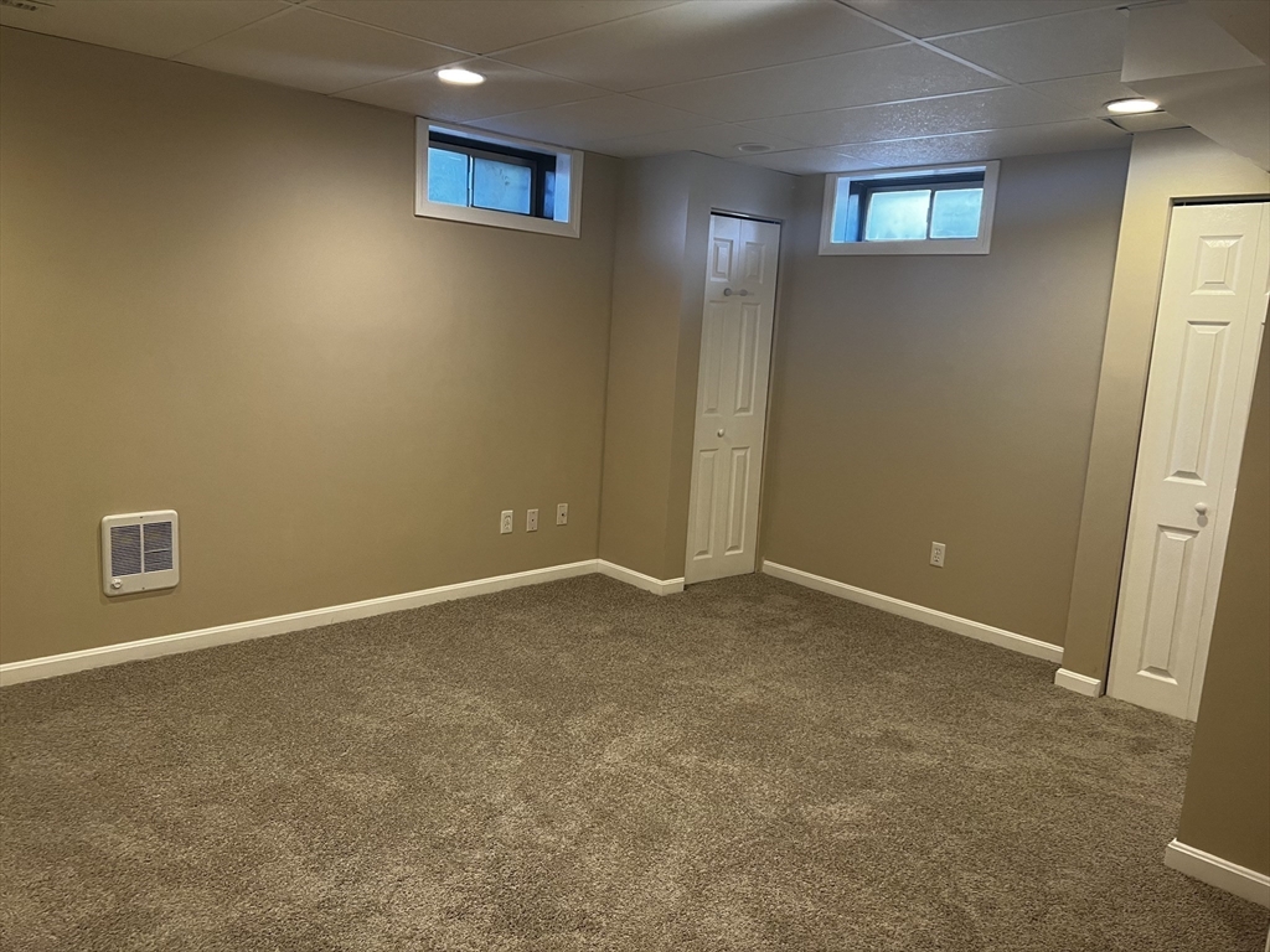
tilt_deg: -10.9
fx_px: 954
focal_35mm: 26
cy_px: 476
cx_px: 635
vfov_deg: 53.1
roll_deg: -3.9
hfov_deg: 67.3
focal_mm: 5.7
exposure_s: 1/60
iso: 100
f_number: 1.5
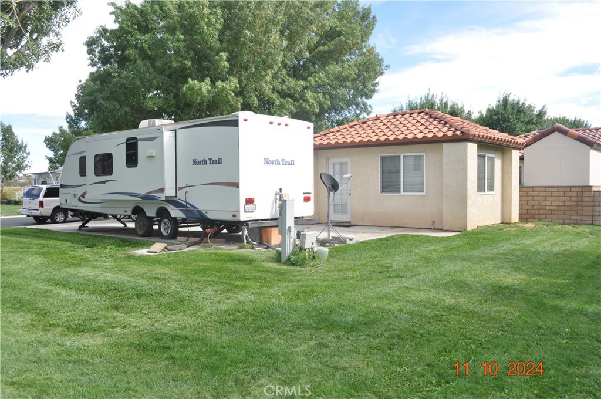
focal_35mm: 33
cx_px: 300
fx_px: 550
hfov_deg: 57.3
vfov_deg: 39.9
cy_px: 200
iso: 200
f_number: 7.1
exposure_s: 1/200
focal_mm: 22
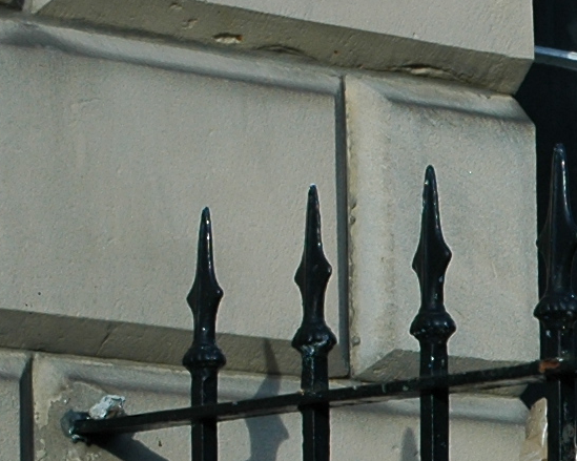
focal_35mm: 262
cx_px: 1161
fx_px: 4473
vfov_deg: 5.8
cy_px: 862
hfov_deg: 7.1
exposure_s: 1/125
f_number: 9
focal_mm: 34
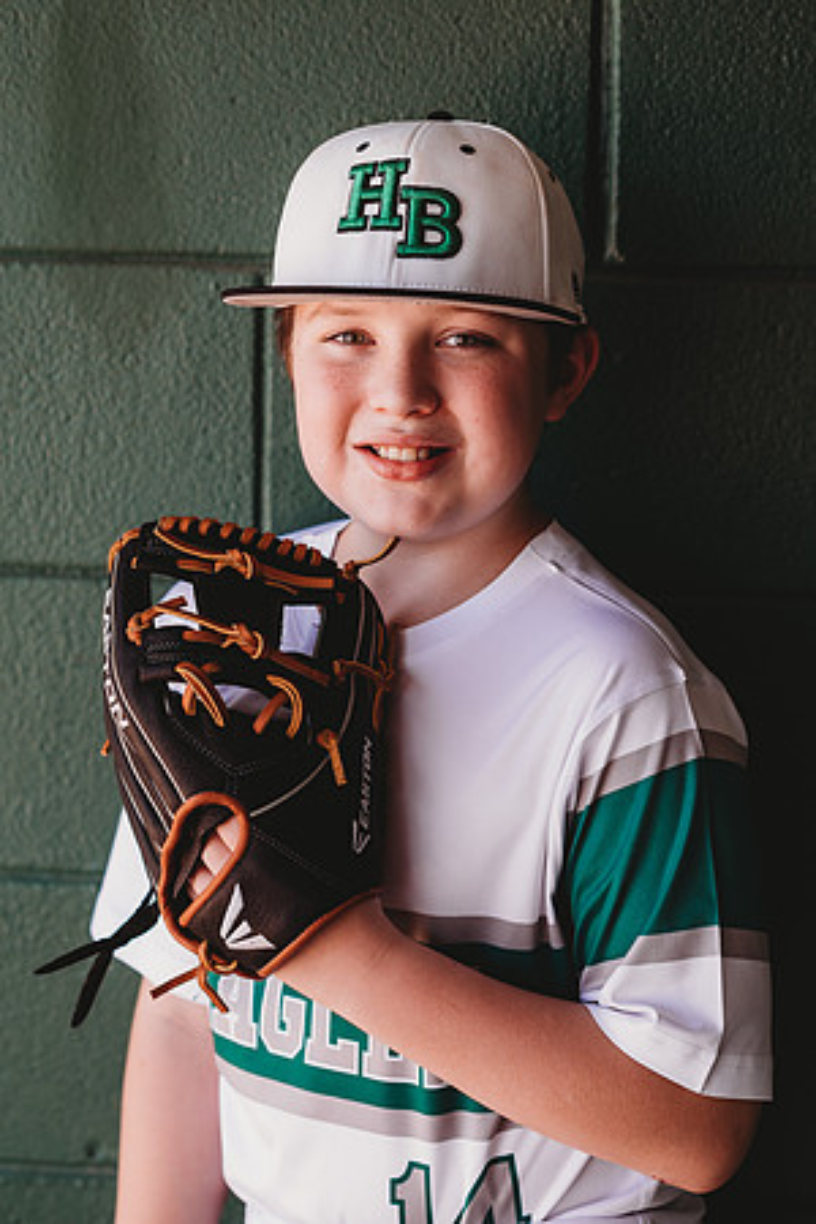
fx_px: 2890
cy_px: 612
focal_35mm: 85
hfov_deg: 16.1
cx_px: 408
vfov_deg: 23.9
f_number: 2.8
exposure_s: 1/160
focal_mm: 85
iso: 100
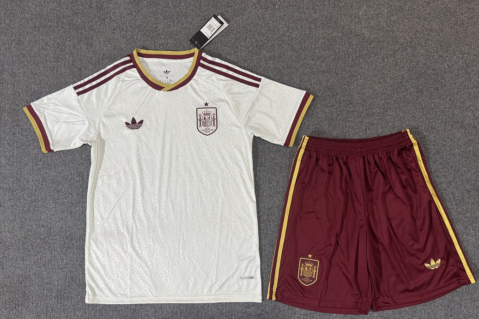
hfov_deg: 69.4
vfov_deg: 49.5
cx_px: 244
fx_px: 346
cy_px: 167
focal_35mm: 26
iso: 200
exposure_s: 1/50
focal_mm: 6.76
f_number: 1.78
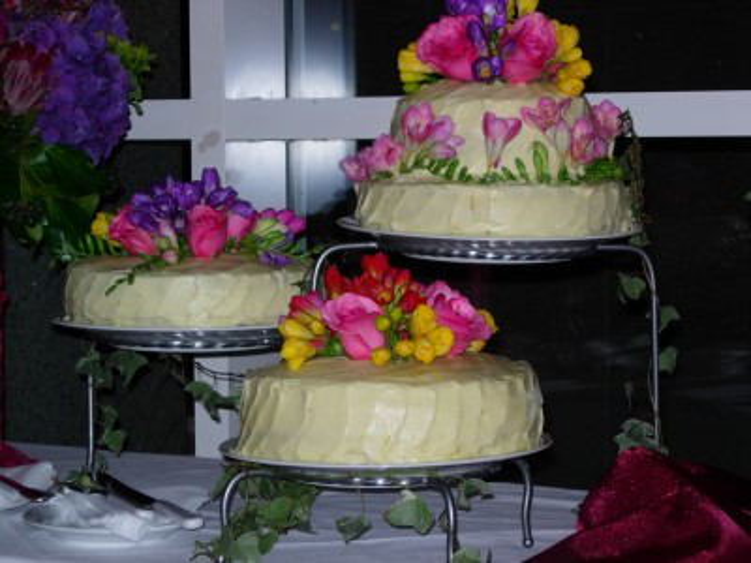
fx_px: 2452
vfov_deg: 13.1
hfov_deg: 17.4
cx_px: 376
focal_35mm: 113
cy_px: 282
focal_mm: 23.4
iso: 79
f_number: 4.9
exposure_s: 1/64
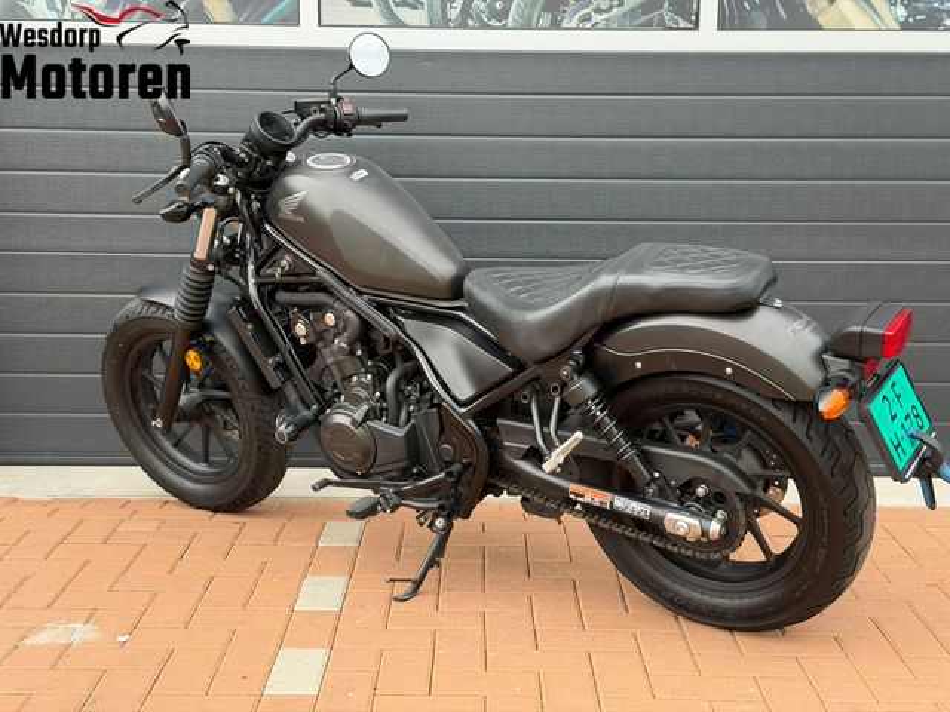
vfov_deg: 30.3
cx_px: 475
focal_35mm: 48
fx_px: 1317
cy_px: 356
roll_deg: -0.7
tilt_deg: -8.8
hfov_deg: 39.7
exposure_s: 1/195
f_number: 1.78
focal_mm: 6.76
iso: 64
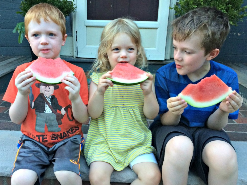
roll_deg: +0.1
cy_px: 94
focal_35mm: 30
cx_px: 124
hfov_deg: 60.0
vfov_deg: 46.8
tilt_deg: -19.0
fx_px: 214
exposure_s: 1/30
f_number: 2.2
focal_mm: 4.15
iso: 64
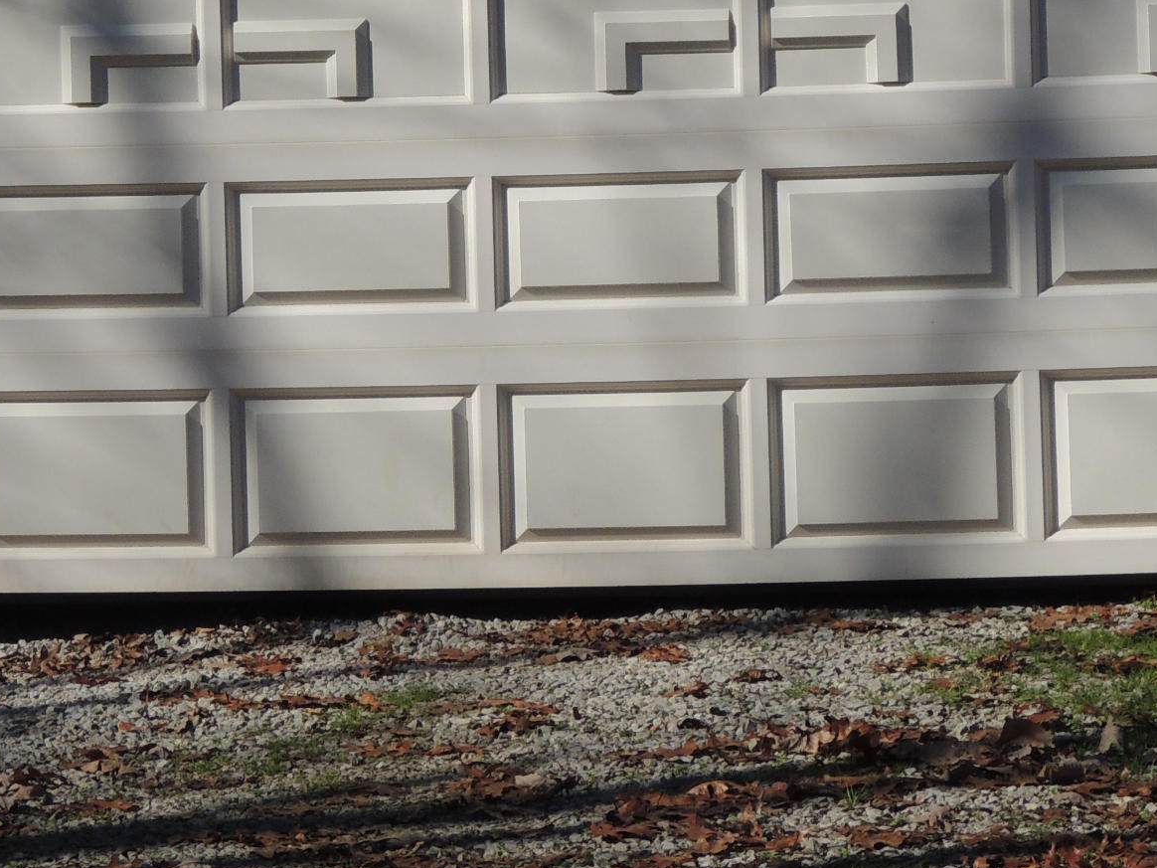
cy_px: 22
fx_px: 4746
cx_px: 394
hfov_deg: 13.9
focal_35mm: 142
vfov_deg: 10.4
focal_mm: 11.1
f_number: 4.2
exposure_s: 1/1250
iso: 100
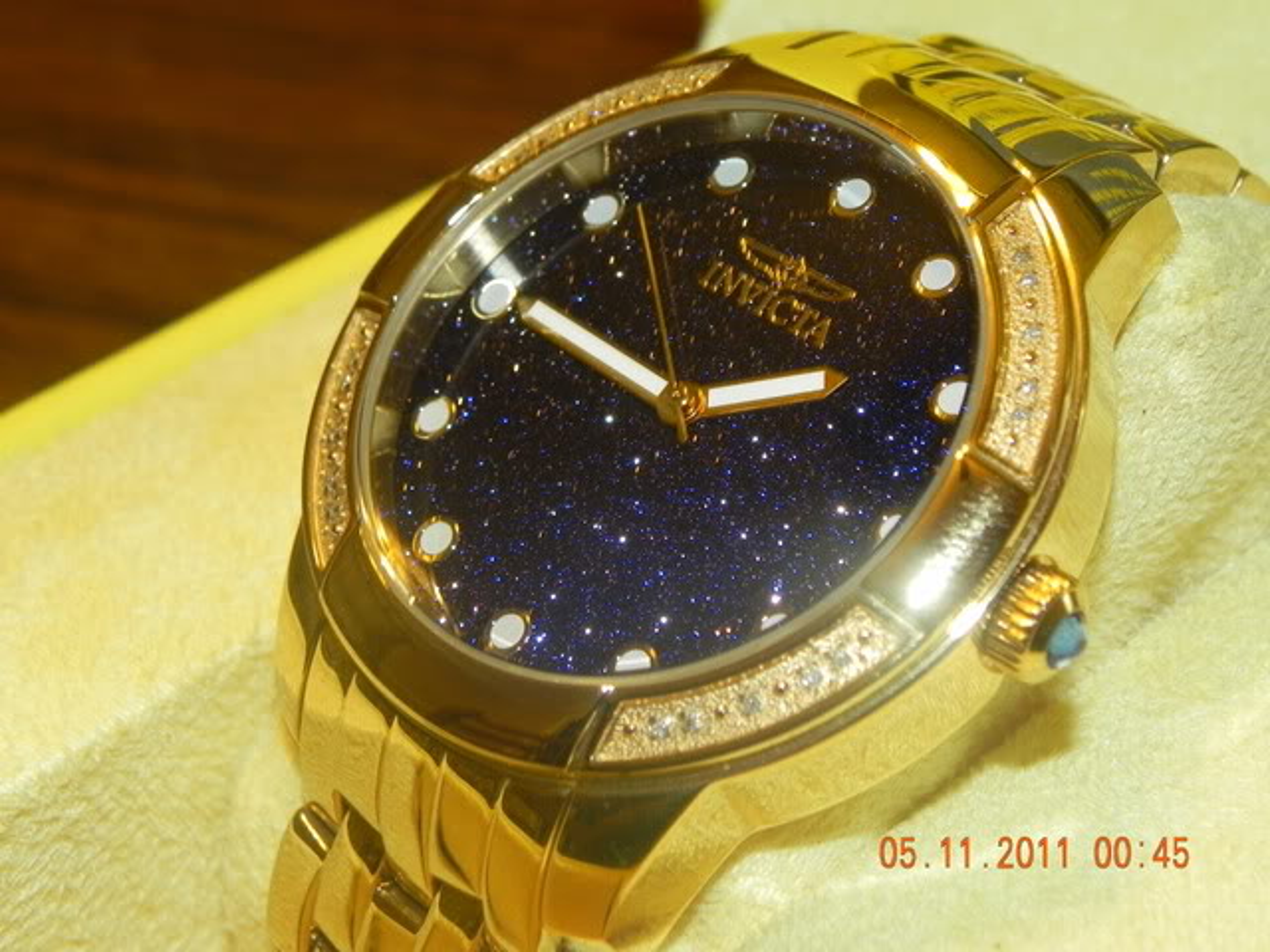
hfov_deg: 26.0
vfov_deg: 19.6
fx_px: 2752
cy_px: 476
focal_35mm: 75
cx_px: 635
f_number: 4
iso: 200
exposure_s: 1/30
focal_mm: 13.4
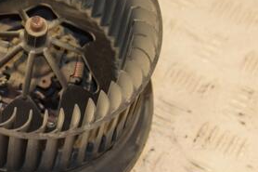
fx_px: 1160
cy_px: 70
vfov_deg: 8.5
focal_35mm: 162
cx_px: 19
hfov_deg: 12.6
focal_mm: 50
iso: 800
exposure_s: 1/125
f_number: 5
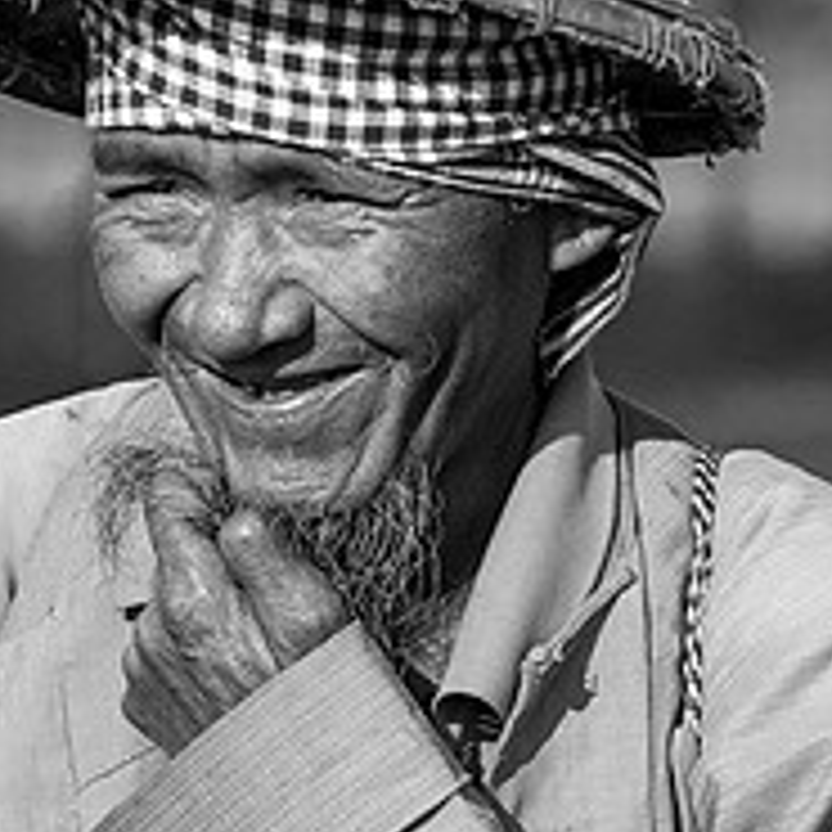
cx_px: 263
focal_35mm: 433
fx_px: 11774
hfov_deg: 4.0
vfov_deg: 4.0
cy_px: 517
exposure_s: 1/5000
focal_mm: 210
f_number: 5.6
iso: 800
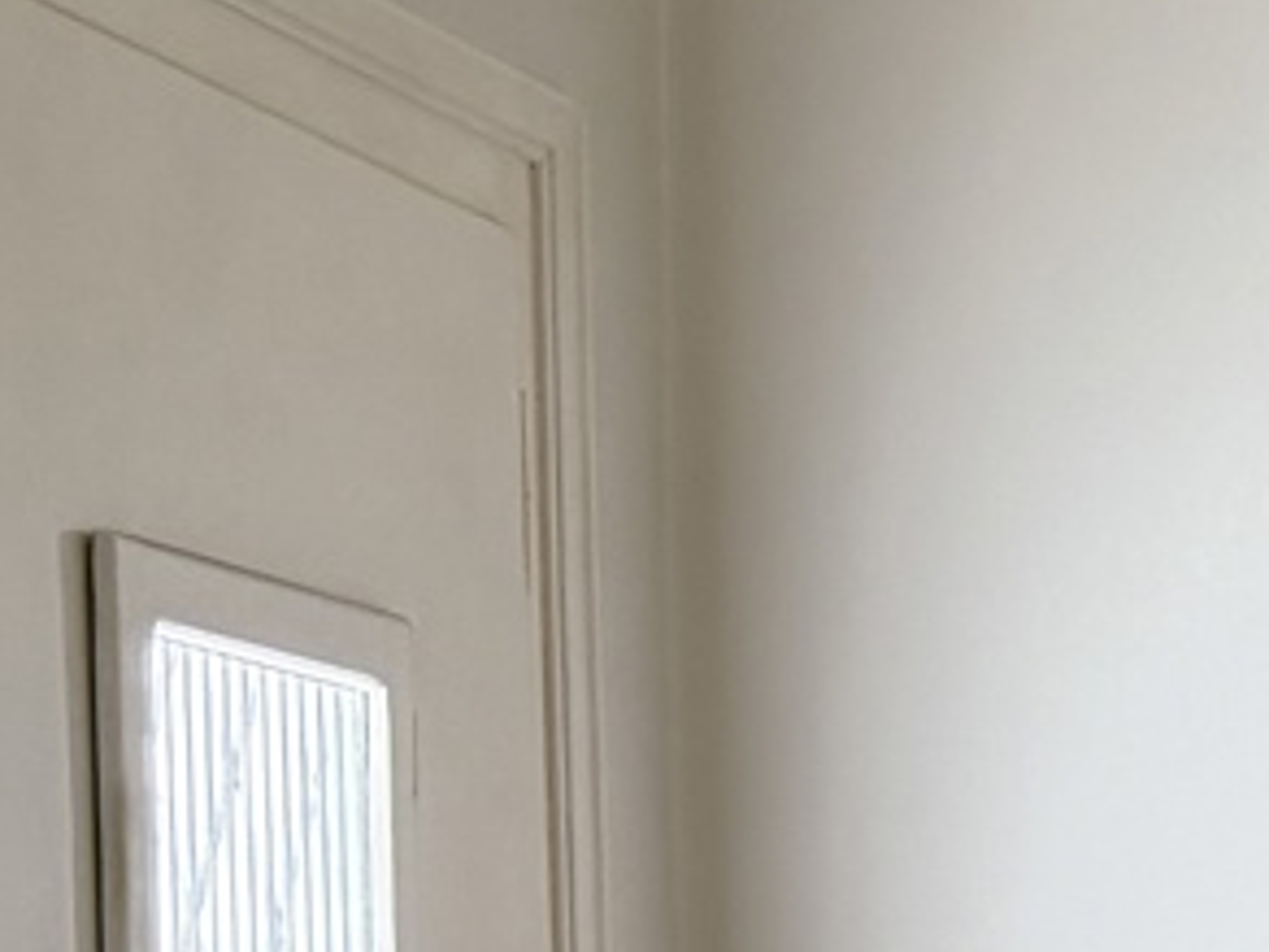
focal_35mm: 158
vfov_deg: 9.0
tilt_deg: -2.6
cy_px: 1630
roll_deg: -0.8
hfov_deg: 11.1
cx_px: 2699
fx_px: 5792
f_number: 1.78
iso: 250
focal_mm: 6.76
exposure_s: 1/60
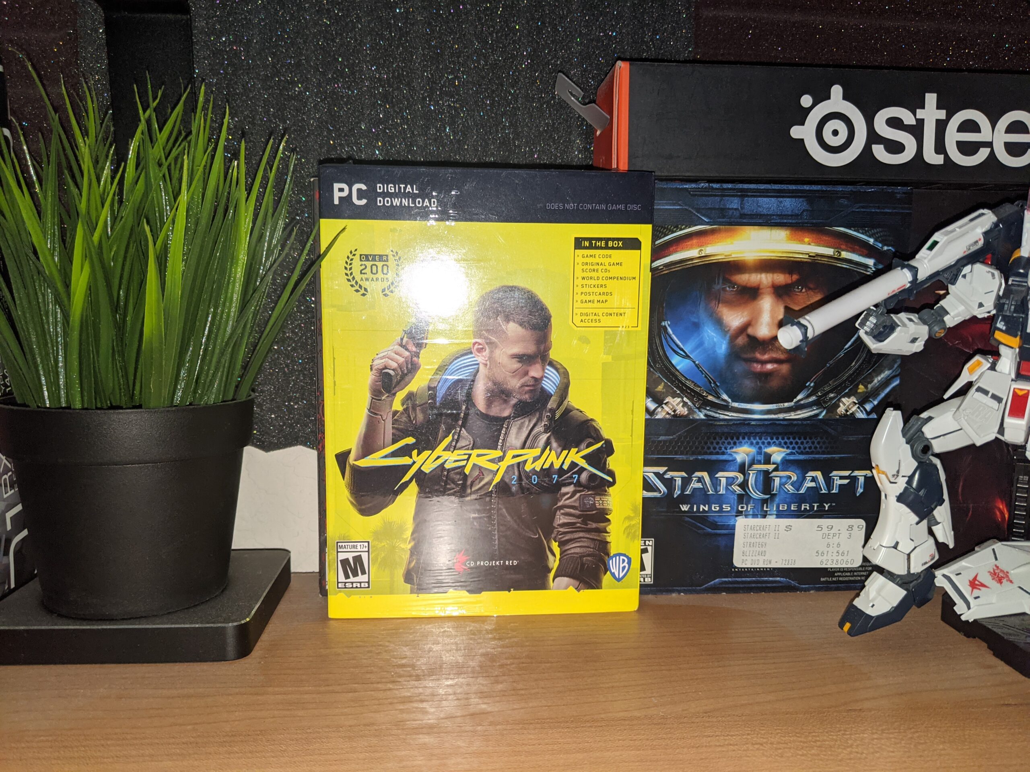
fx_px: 803
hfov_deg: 65.3
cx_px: 515
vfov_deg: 51.4
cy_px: 386
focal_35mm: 27
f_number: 1.8
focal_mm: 4.44
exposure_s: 1/25
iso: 159
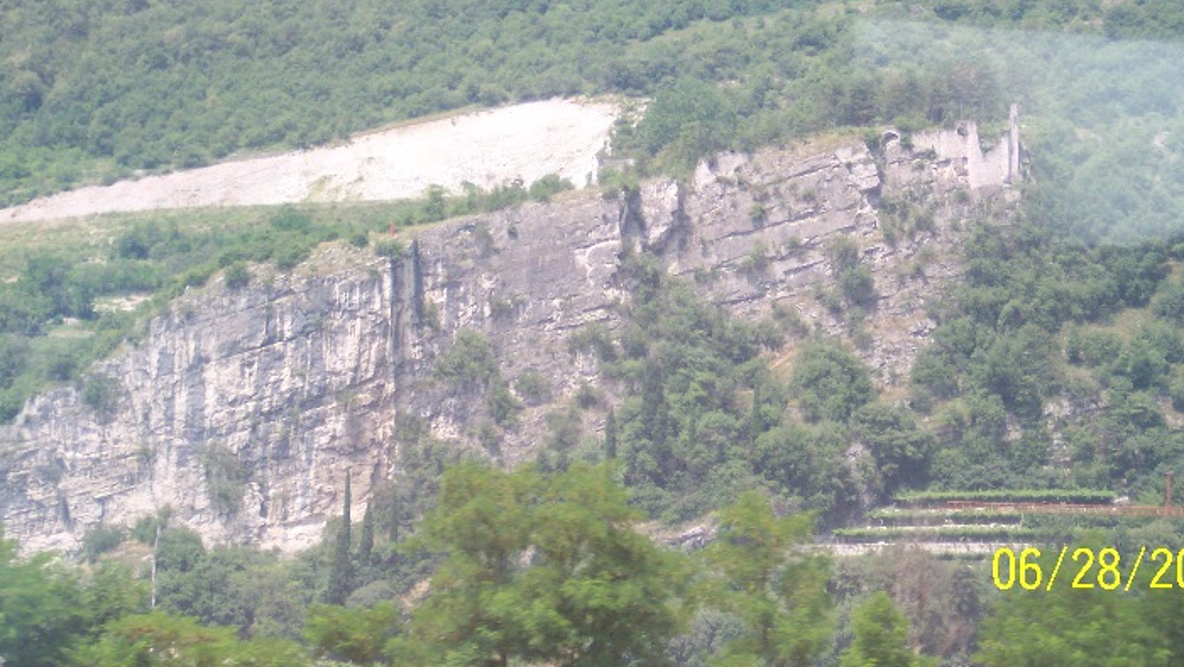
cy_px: 188
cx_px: 644
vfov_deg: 8.5
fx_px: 4459
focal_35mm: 142
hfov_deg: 15.1
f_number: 4.8
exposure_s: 1/180
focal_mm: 24
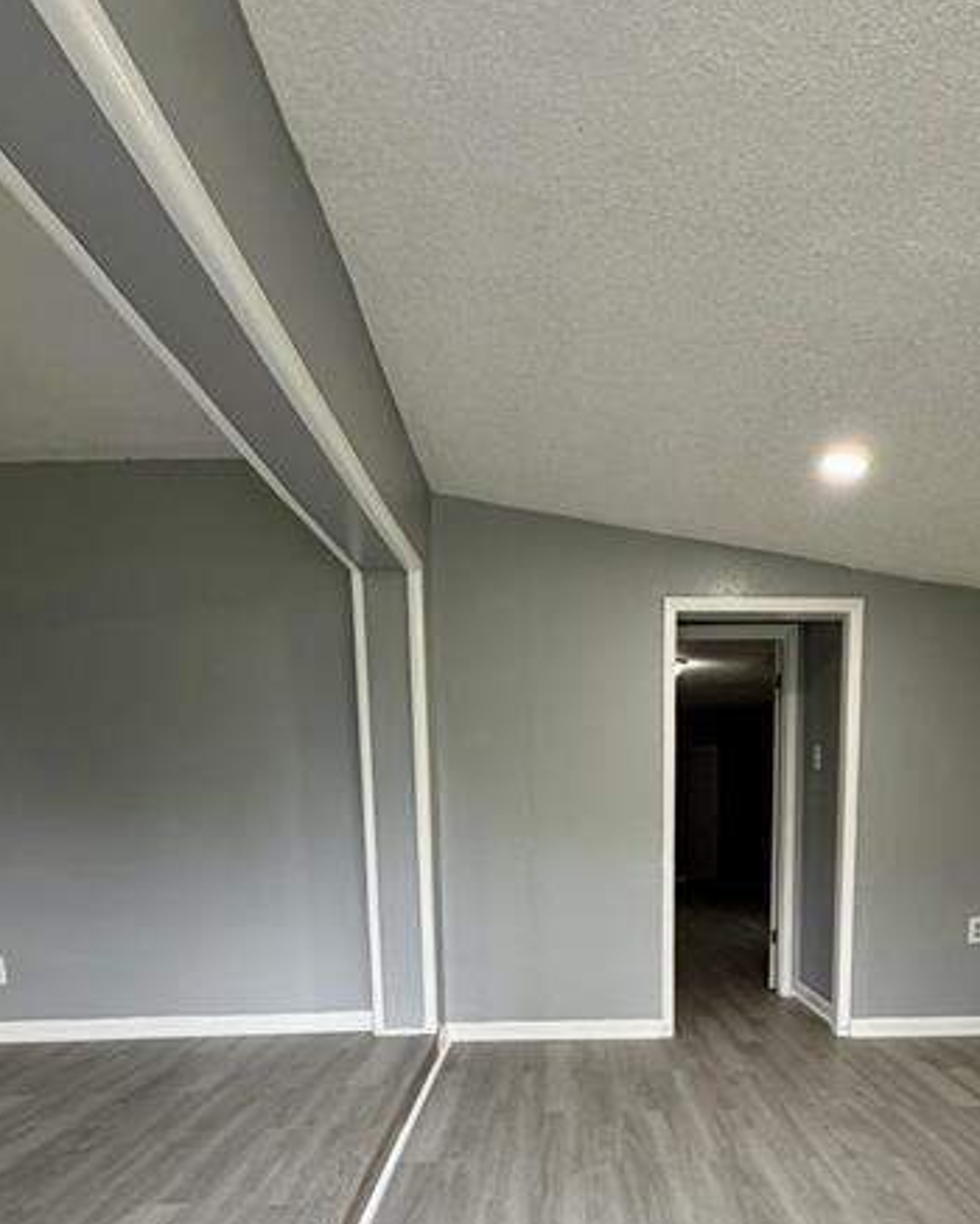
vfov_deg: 65.7
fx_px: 870
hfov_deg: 58.4
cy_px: 927
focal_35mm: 24
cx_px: 582
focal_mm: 2.22
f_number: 2.2
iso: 200
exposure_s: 1/120
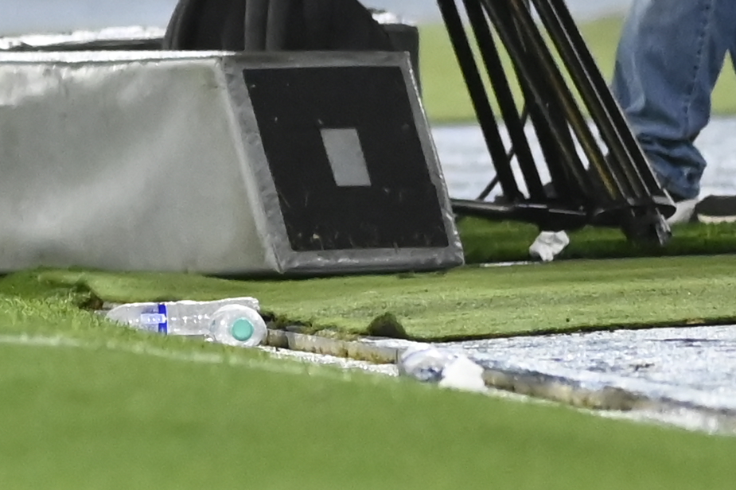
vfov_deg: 0.7
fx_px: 40075
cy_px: -87
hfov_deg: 1.1
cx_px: -1183
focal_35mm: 1961
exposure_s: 1/3200
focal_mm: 300
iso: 5600
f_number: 2.8
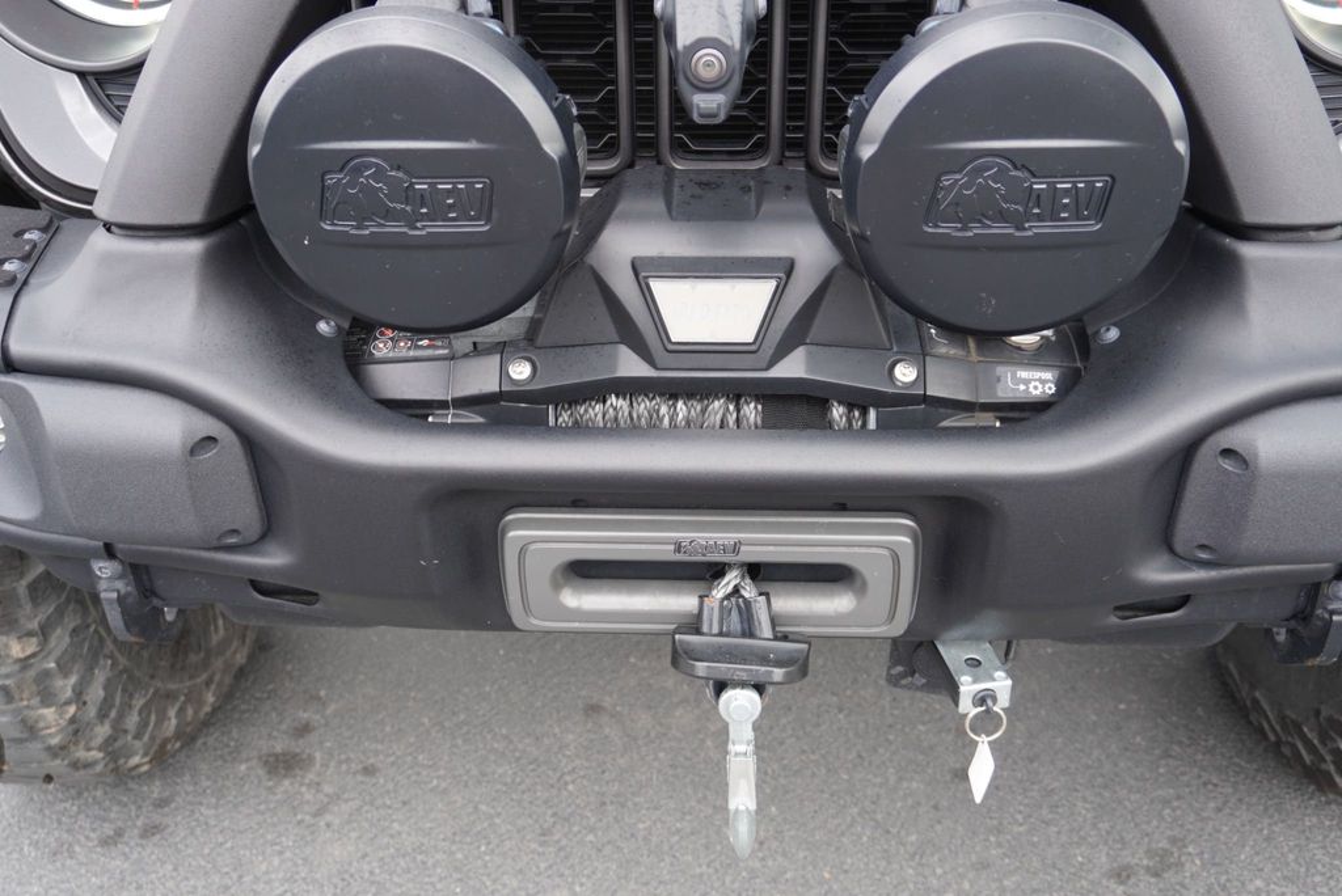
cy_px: 448
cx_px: 671
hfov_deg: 57.2
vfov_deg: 40.0
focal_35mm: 33
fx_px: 1231
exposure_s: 1/160
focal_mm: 22
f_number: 4
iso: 250
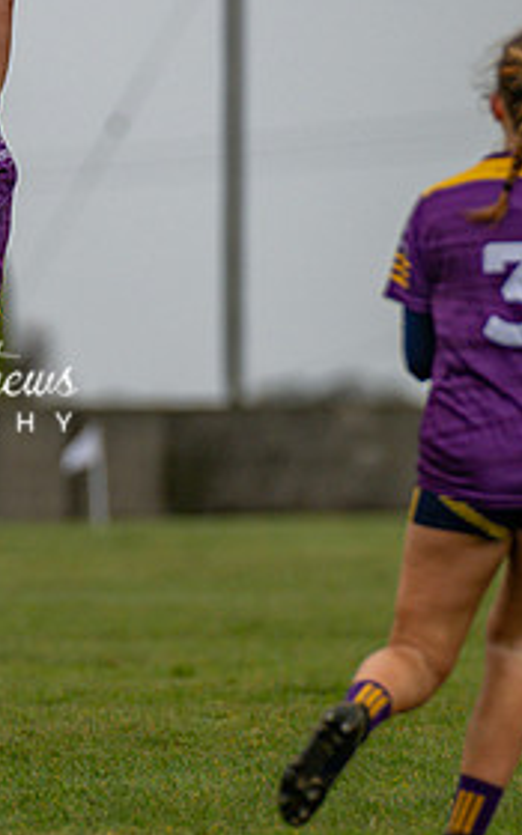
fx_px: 17071
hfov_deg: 1.8
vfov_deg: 2.8
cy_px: 541
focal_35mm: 750
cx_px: -125
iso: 250
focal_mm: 250
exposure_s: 1/1000
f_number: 2.8
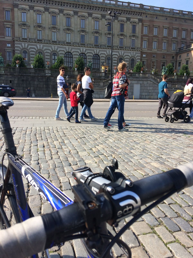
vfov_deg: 61.7
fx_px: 216
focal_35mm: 29
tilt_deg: -9.5
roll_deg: -0.3
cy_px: 129
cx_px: 96
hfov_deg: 48.2
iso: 32
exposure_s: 1/1140
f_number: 2.2
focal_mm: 4.15
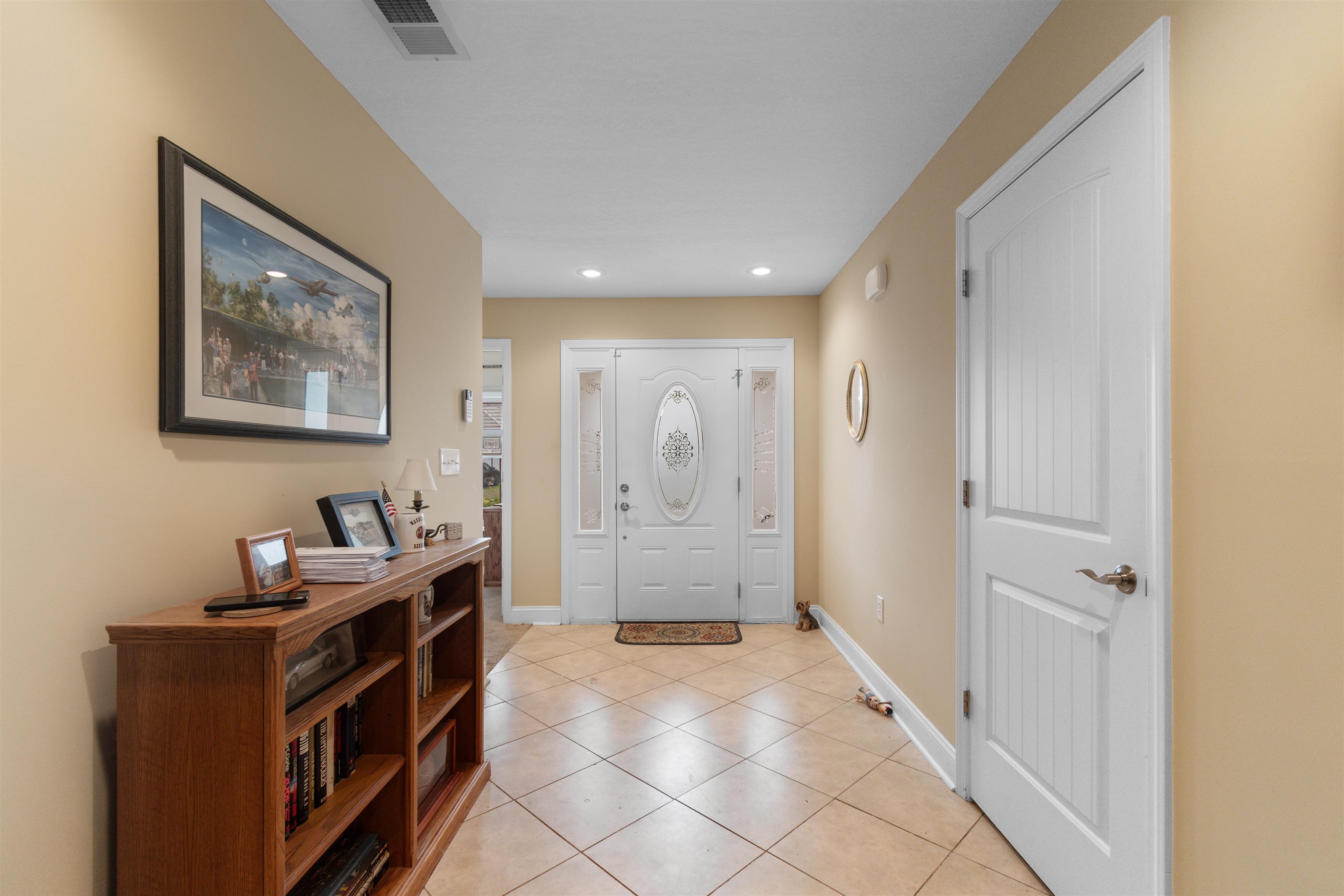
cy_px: 448
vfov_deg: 77.3
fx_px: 560
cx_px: 672
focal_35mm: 15
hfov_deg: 100.4
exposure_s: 1/5
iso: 100
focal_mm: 10
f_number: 4.5
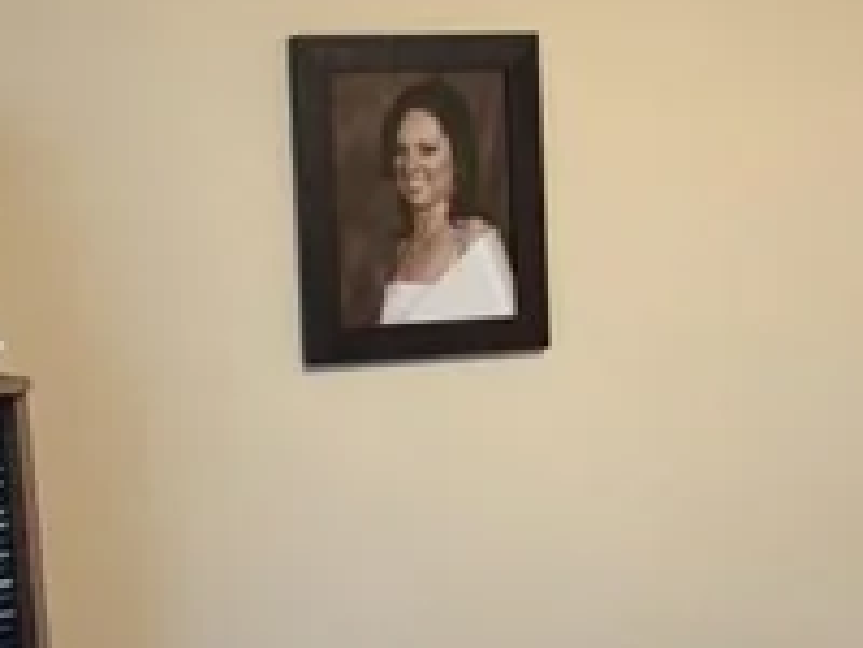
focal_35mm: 97
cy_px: 359
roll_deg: +4.1
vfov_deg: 15.2
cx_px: 438
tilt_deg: -5.4
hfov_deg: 20.2
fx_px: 2418
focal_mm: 5.7
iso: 400
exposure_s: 1/60
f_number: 1.5
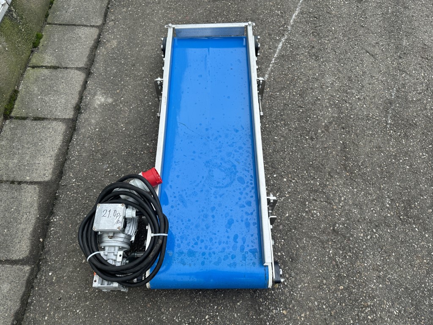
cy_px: 162
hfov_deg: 71.6
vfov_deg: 56.8
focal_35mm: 24
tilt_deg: -61.4
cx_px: 216
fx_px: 300
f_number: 1.78
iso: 100
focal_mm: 6.86
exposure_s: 1/121
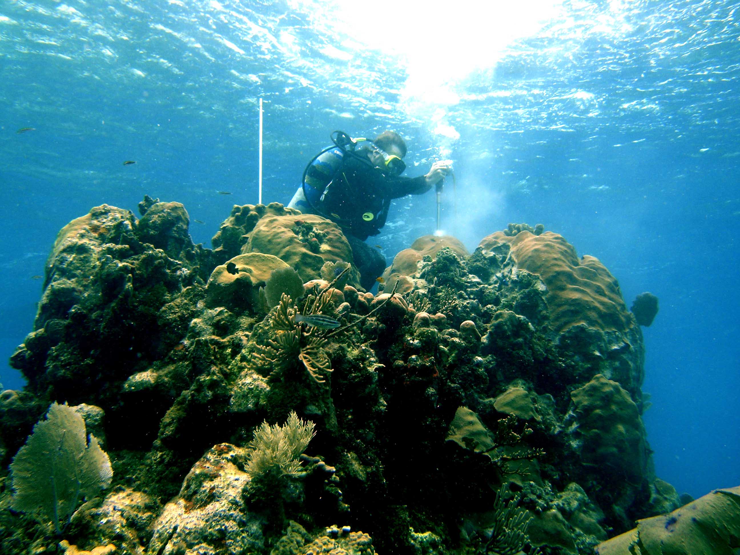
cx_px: 370
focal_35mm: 28
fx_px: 599
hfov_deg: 63.4
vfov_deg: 49.7
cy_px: 278
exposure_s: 1/139
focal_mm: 5.8
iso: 50
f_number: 5
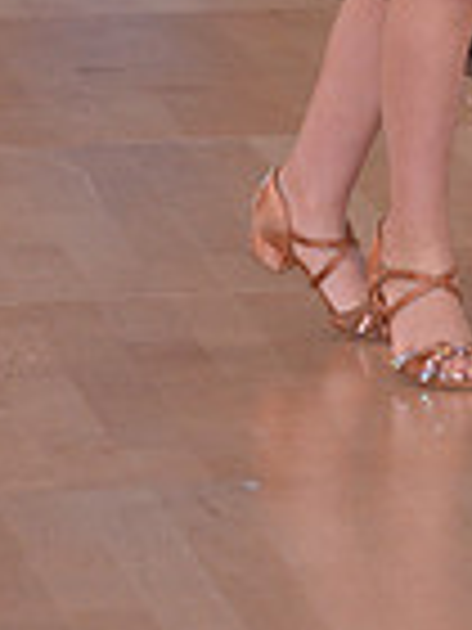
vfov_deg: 3.3
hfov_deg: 2.5
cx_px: 560
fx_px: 10836
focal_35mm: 596
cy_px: -652
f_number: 6.3
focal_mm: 150
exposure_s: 1/250
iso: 2000
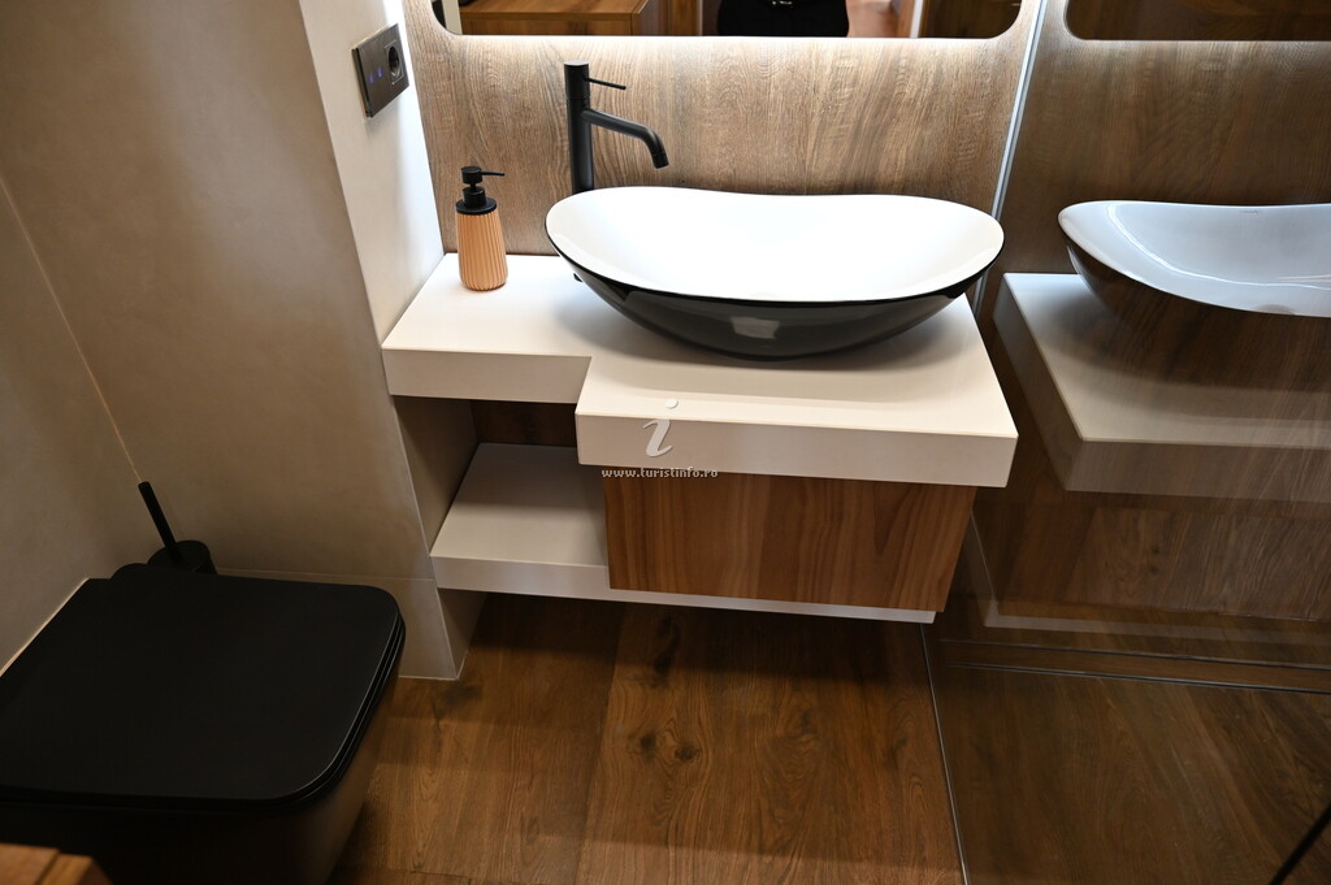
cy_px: 442
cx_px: 666
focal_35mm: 24
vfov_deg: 53.1
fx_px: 887
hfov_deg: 73.8
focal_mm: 24
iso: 1250
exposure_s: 1/125
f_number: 4
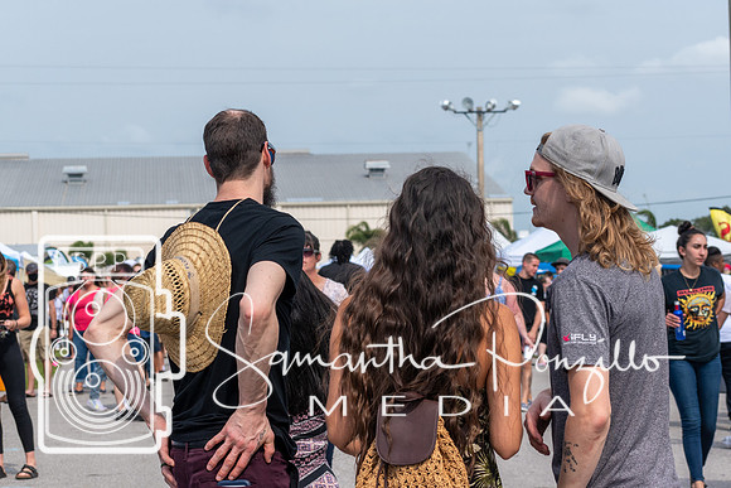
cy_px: 244
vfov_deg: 13.0
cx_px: 366
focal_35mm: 105
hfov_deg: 19.5
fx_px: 2132
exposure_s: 1/800
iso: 200
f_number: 7.1
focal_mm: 70
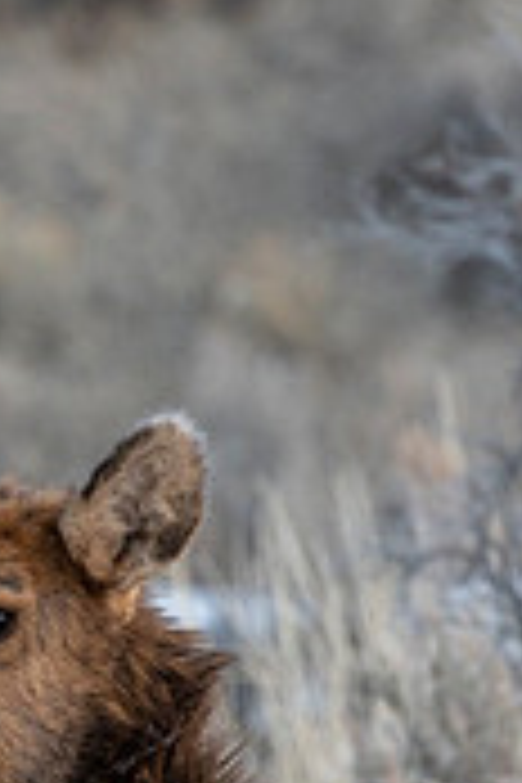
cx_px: -25
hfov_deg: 1.8
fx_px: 16529
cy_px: 662
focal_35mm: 760
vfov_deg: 2.7
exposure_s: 1/320
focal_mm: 200
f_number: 5.6
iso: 640
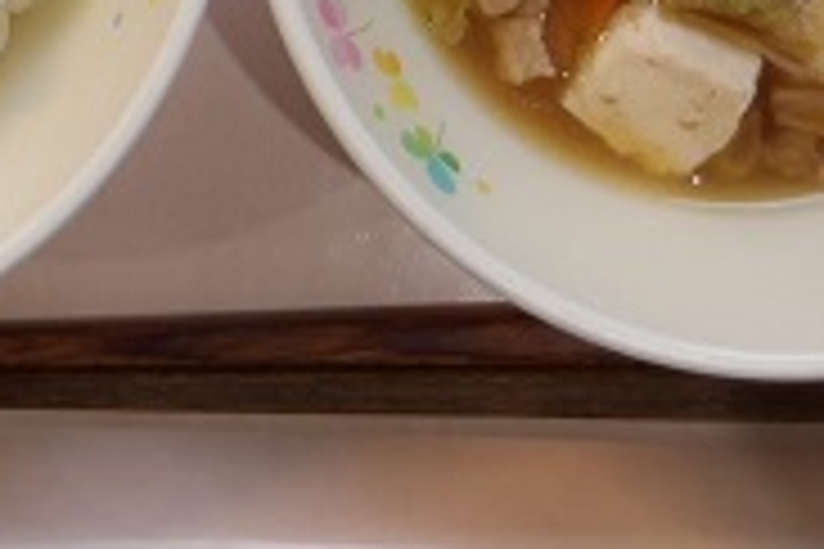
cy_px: -454
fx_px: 2243
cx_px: 167
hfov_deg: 20.6
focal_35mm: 98
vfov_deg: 12.7
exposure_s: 1/60
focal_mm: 4.9
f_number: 3
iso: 111
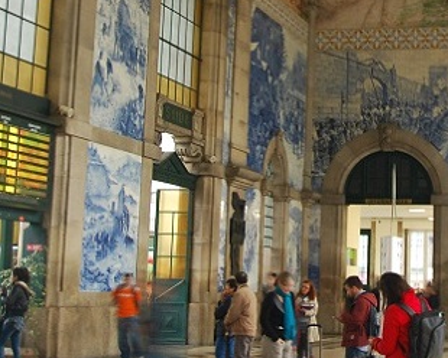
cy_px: 69
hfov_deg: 21.2
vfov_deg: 17.1
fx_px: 1180
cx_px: 377
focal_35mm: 89
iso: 400
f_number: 3.8
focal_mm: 22
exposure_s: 1/3
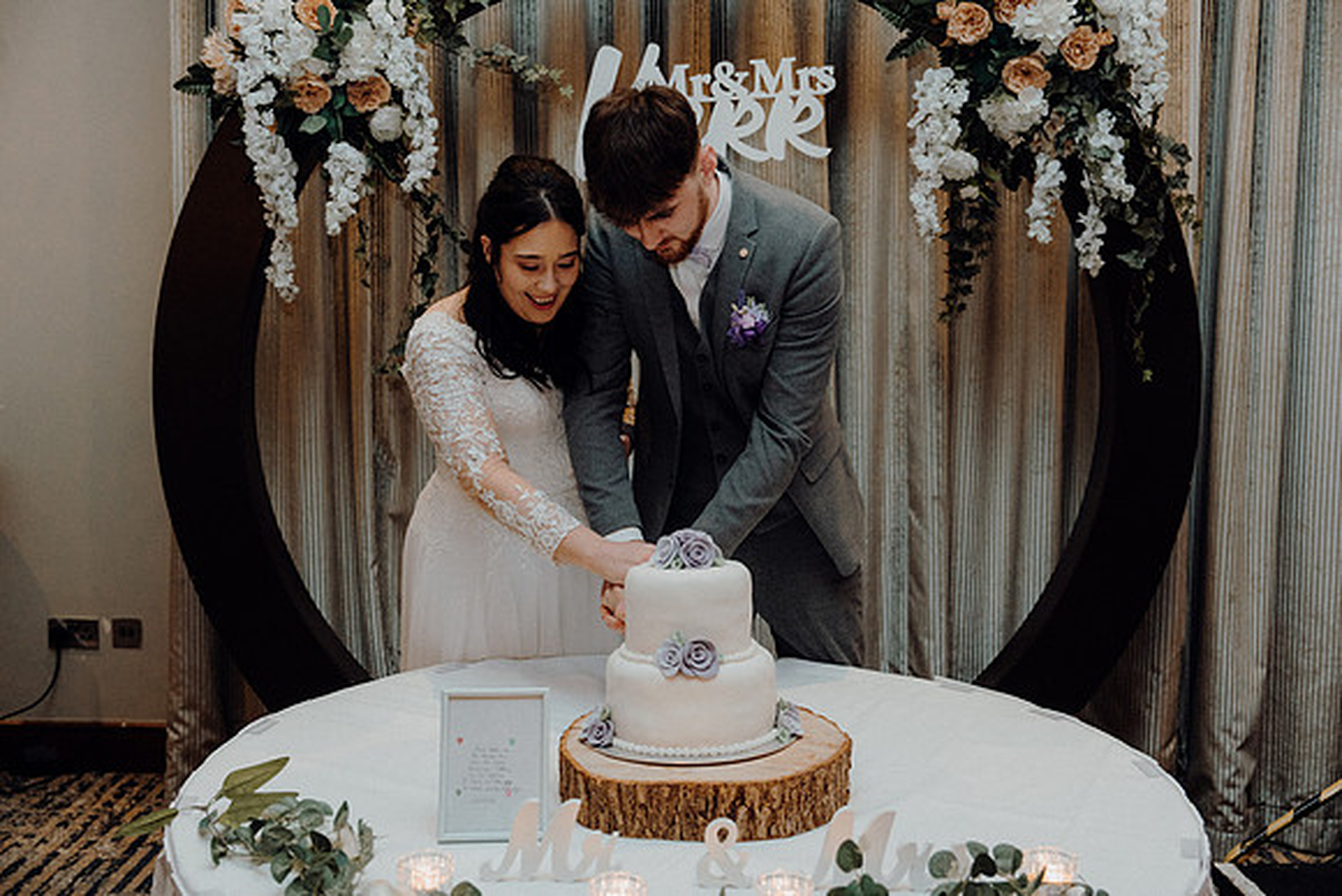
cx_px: 671
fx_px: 1380
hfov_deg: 51.9
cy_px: 448
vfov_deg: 36.0
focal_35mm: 37
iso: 2500
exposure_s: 1/200
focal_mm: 37
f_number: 3.5
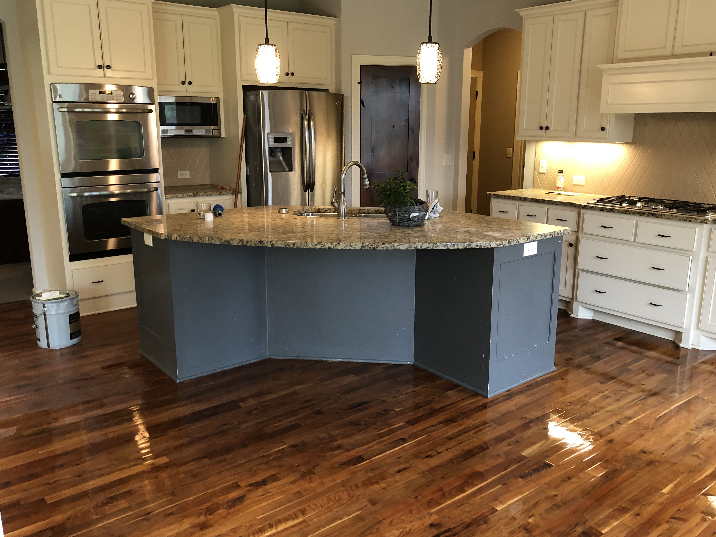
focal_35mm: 30
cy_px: 265
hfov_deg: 60.0
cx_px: 367
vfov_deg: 46.8
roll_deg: +0.8
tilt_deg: -13.3
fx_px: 621
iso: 80
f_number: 1.8
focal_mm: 4
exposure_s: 1/15
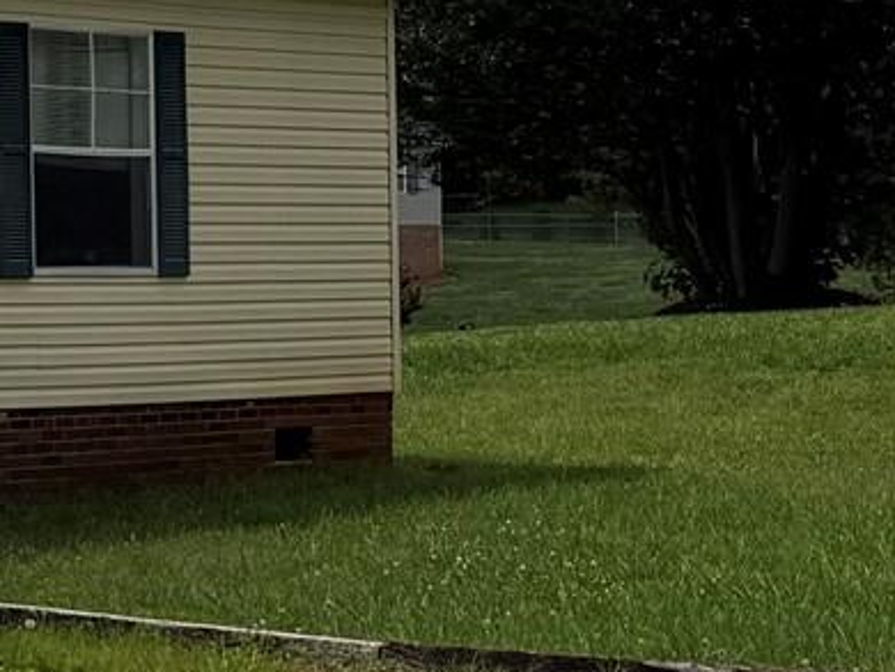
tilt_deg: +1.7
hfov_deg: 12.3
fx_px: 3260
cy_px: 174
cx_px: -1285
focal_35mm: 126
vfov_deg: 11.7
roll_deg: -0.3
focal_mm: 6.76
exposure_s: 1/10309
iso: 80
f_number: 1.78
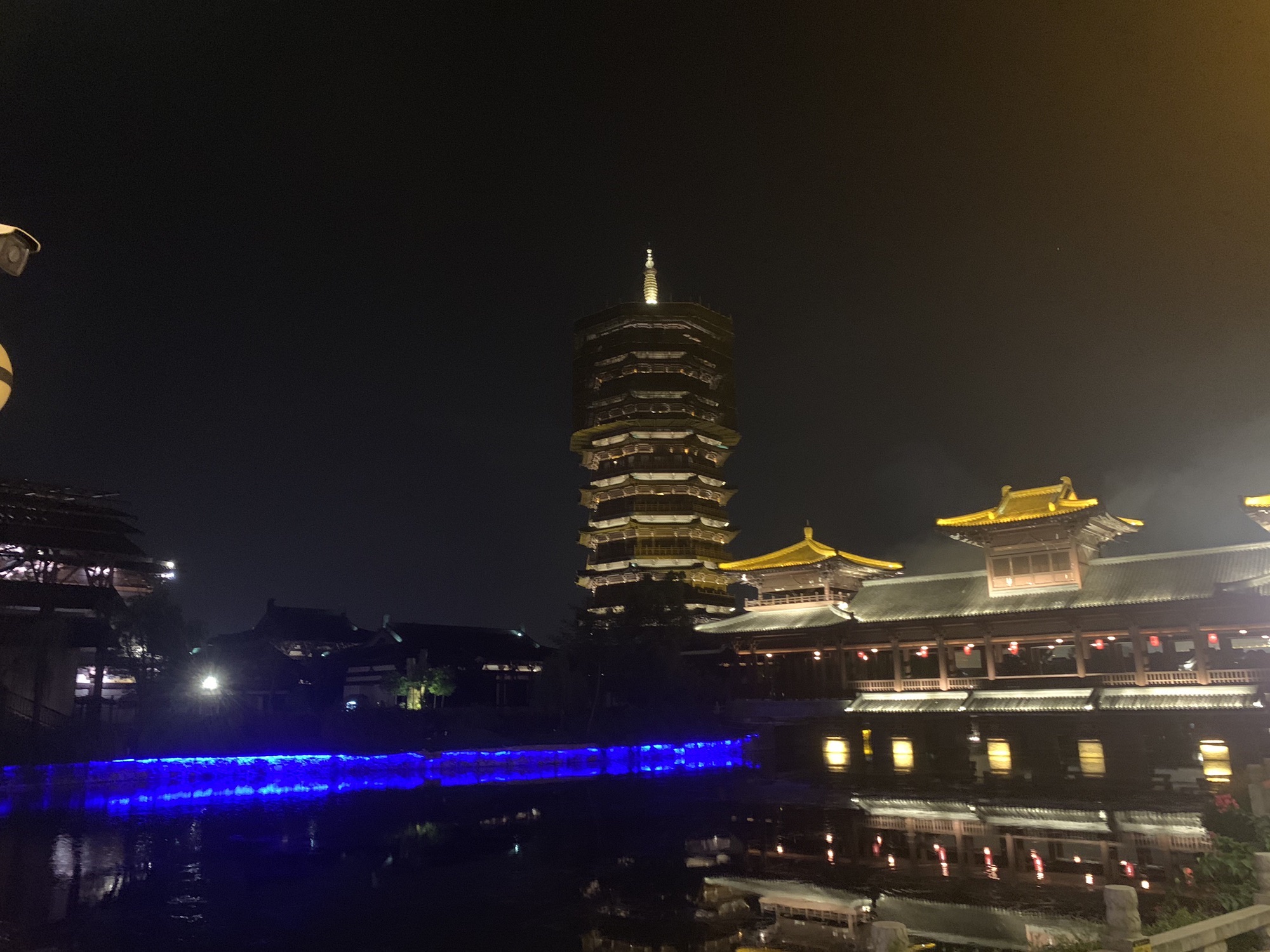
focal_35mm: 26
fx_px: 954
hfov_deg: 67.3
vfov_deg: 53.1
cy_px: 476
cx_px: 635
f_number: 1.8
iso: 800
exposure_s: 1/16
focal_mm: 4.25
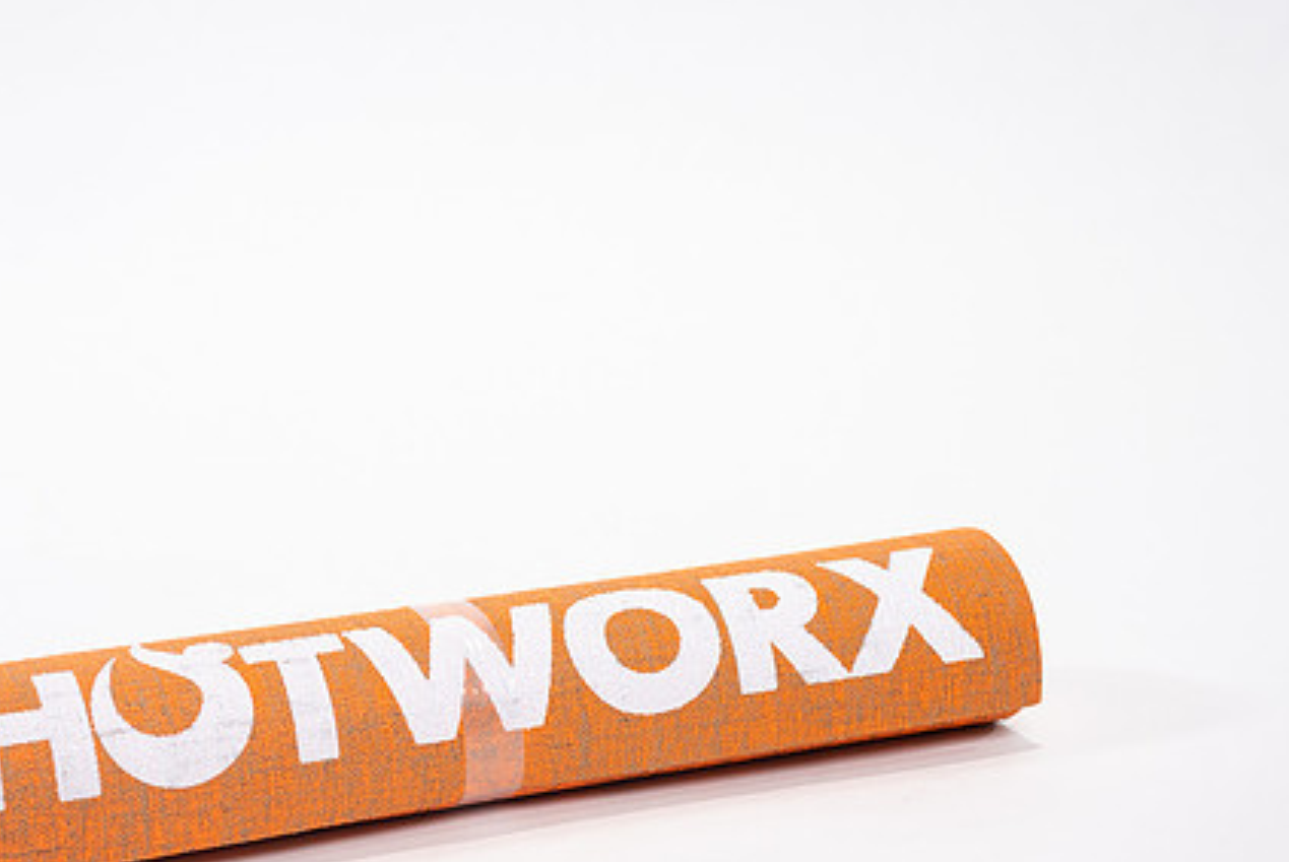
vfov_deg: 16.3
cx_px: 506
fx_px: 3011
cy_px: 441
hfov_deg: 24.1
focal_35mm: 84
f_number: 4
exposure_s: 1/125
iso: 200
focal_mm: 50
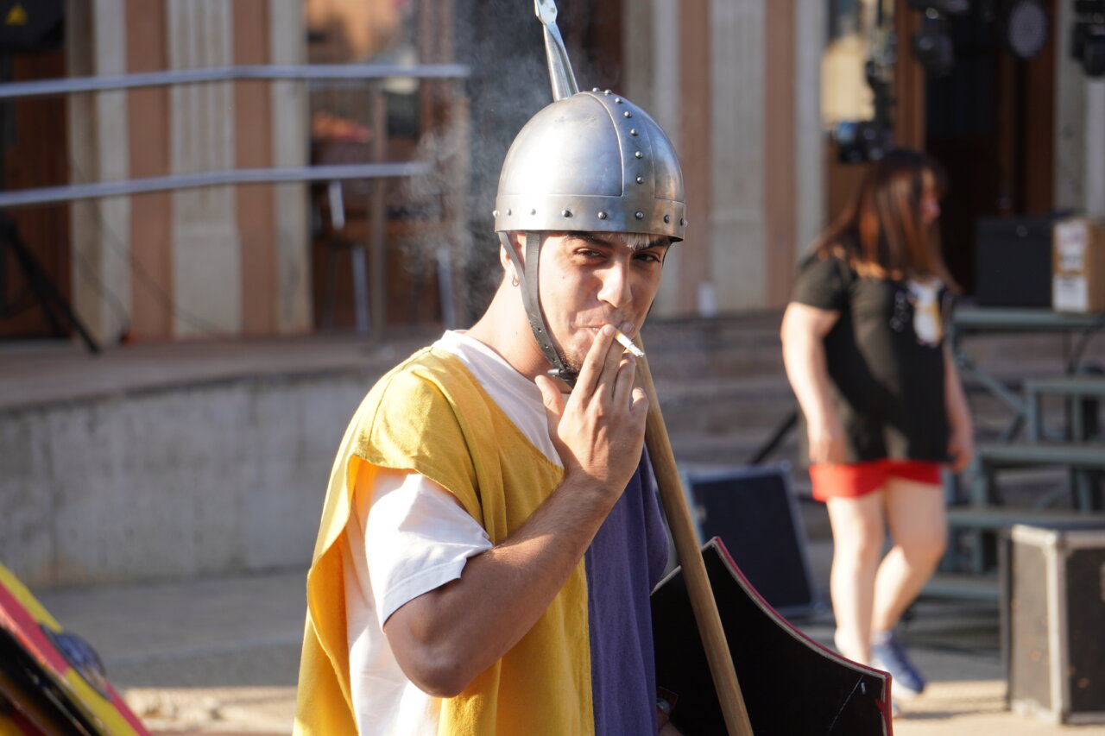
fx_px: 5248
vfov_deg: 8.0
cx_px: 552
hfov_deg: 12.0
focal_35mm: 171
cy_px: 368
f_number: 5.6
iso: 200
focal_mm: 114
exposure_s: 1/200
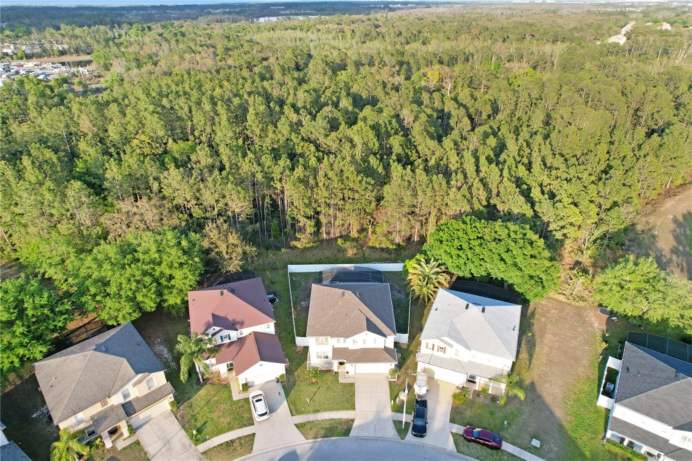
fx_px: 423
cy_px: 230
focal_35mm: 22
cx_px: 346
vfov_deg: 57.2
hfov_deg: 78.6
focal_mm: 8.38
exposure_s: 1/730
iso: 140
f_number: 2.8
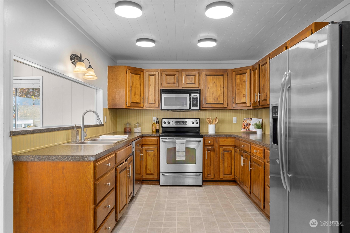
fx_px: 233
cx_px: 175
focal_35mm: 24
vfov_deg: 53.1
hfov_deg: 73.7
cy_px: 116
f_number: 8
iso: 1000
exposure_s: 1/8
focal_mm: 24
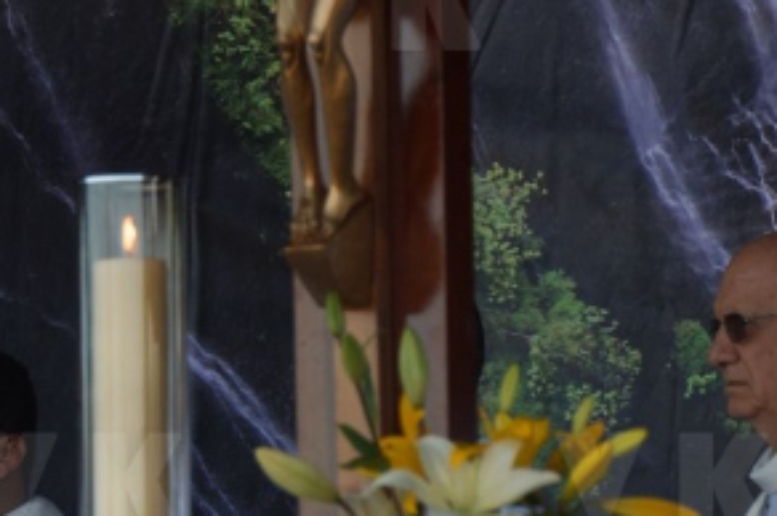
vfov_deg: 1.7
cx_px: 72
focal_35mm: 823
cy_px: 97
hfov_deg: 2.5
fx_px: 17743
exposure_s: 1/500
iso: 250
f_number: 6.3
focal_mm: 200
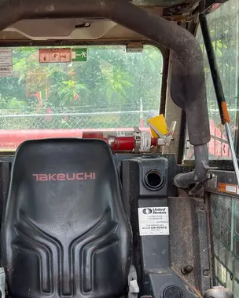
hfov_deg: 30.2
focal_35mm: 49
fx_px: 433
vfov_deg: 36.6
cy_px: 243
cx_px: 55
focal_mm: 5.1
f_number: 1.6
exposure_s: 1/415
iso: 50
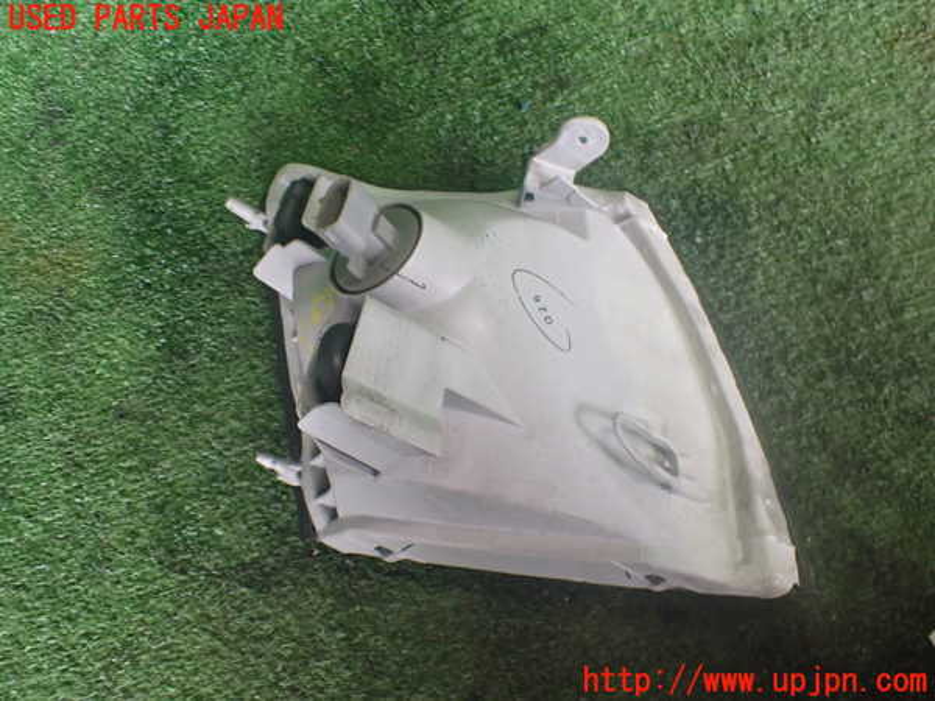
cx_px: 468
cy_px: 350
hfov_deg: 60.0
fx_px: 810
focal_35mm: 30
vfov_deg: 46.8
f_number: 2.3
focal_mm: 5.4
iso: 500
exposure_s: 1/125
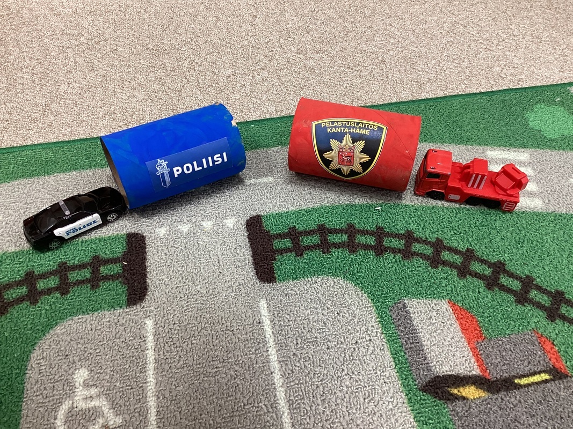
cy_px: 214
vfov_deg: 45.4
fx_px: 513
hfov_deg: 58.4
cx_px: 286
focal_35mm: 31
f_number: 2.4
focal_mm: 3.3
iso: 125
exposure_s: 1/50
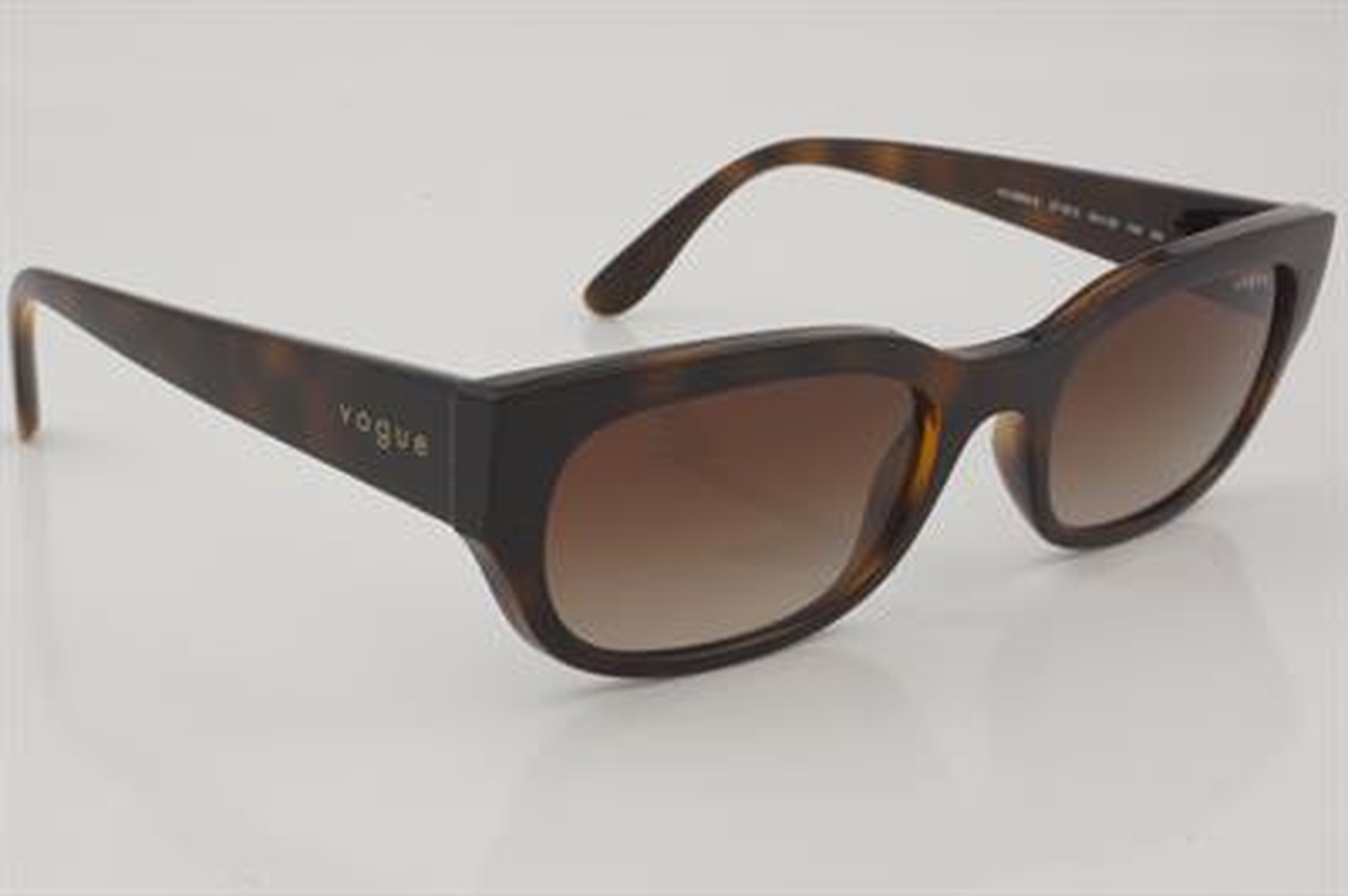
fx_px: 2806
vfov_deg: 18.2
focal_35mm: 75
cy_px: 448
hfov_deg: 27.0
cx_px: 674
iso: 100
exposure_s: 1/3
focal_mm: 50
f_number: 32
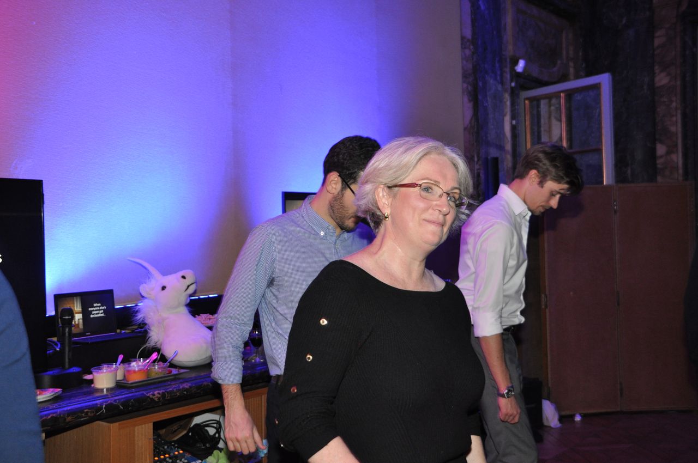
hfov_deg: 43.7
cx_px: 349
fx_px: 871
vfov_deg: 29.8
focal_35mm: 45
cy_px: 232
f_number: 4.2
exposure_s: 1/60
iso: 800
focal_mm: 30
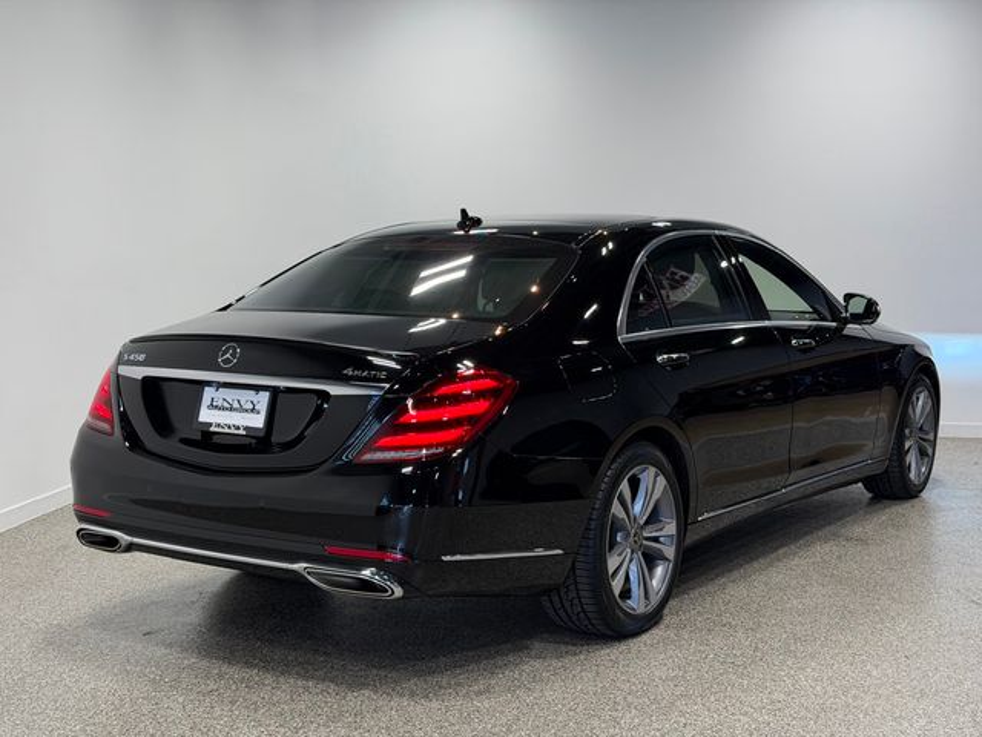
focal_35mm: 48
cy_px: 368
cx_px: 491
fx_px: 1362
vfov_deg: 30.3
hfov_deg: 39.7
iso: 64
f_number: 1.78
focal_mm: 6.76
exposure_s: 1/242
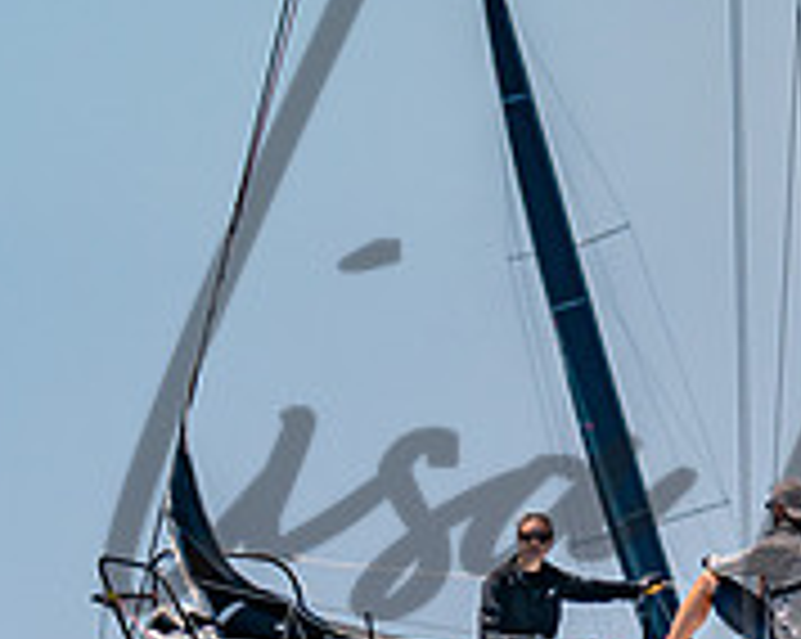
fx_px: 28061
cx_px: 1012
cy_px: 618
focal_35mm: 1185
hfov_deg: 1.6
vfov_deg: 1.3
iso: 200
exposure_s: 1/1600
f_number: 5.3
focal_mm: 210
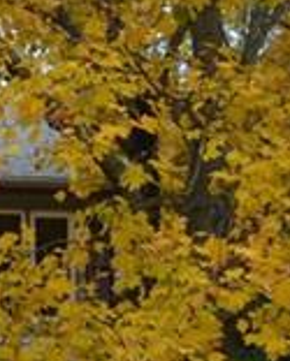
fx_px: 1972
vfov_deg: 10.5
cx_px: -731
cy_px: 219
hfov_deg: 7.0
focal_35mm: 184
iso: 100
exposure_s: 1/160
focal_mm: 20
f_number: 6.3
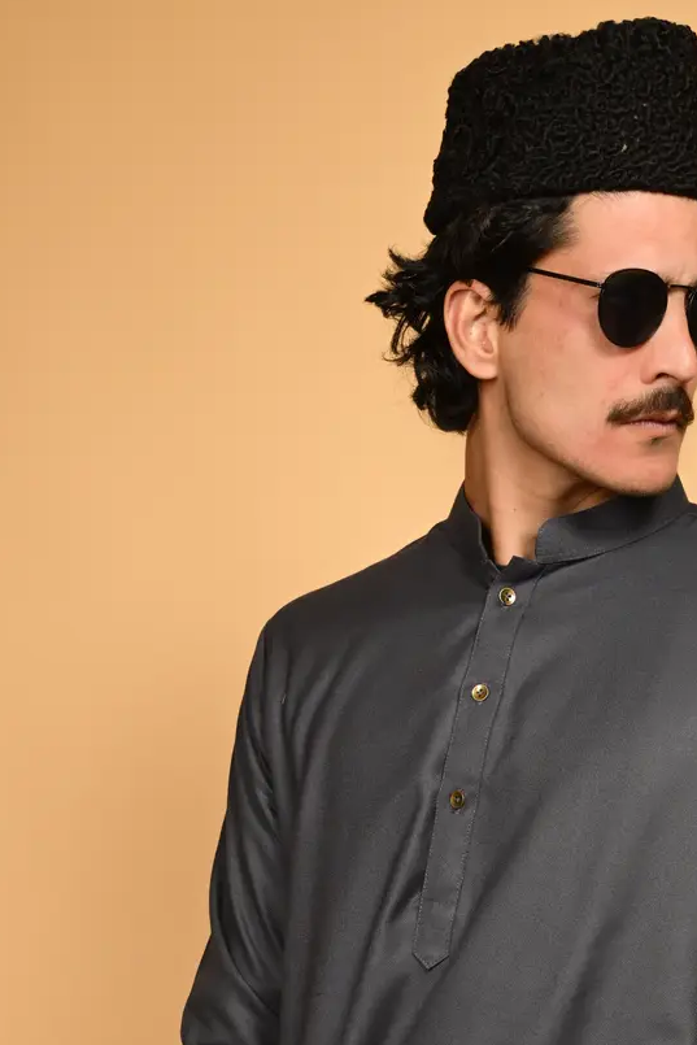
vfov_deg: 14.6
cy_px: 1446
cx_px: 446
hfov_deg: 10.3
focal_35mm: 133
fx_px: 3861
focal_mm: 42
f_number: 6.3
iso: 160
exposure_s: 1/200
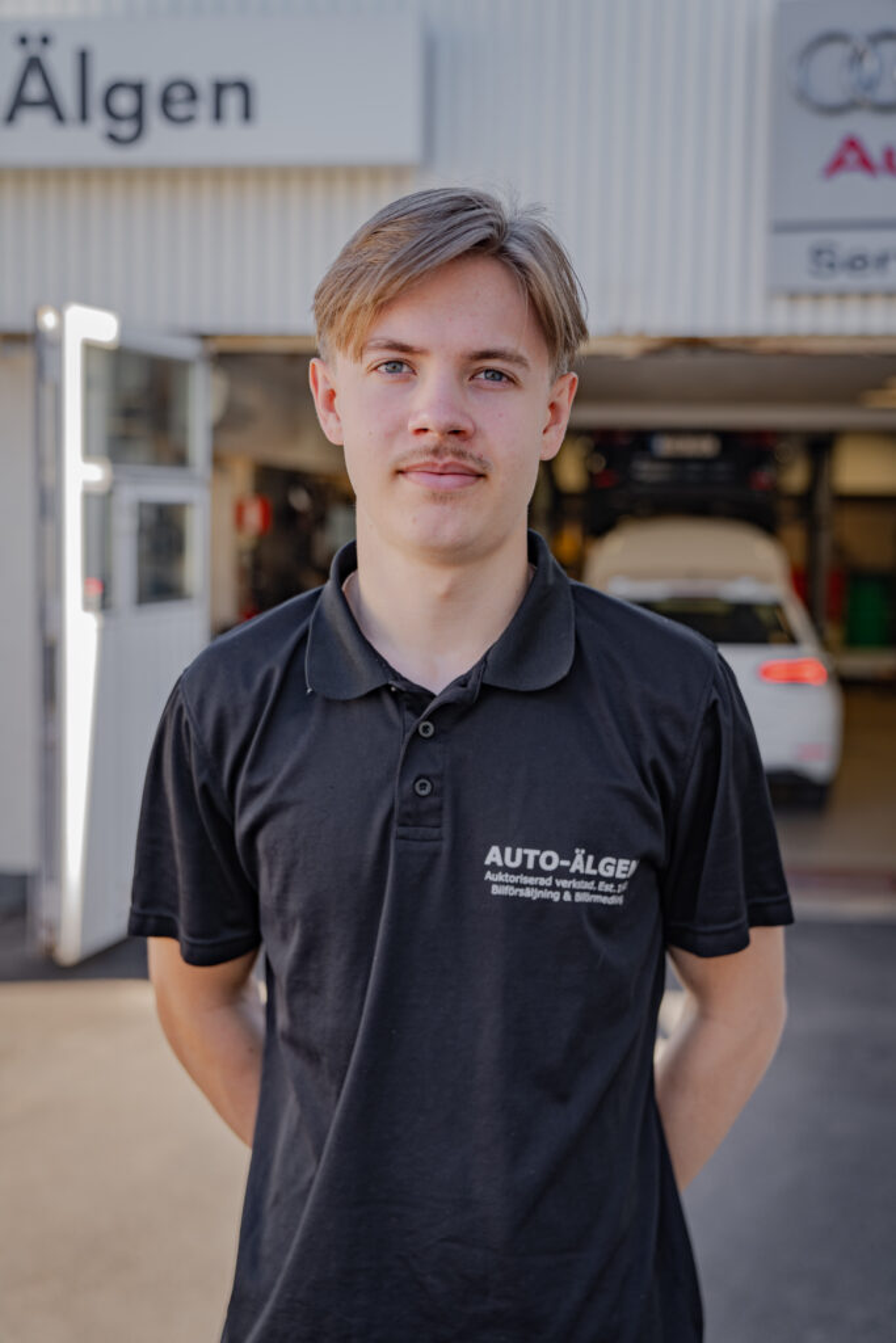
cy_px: 672
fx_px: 1754
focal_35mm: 47
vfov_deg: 41.9
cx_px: 448
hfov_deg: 28.7
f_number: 3.2
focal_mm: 47
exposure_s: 1/160
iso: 100
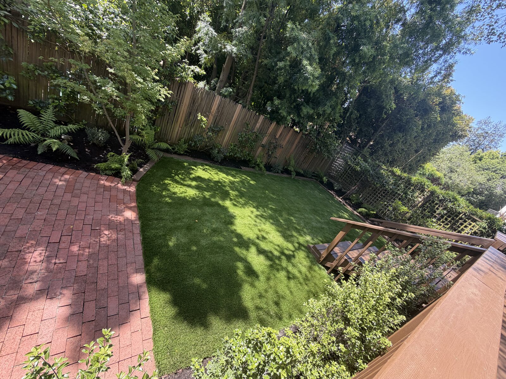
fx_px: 205
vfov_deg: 85.7
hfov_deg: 102.1
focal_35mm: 14
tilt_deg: -25.8
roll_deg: -24.5
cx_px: 253
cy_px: 190
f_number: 2.2
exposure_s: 1/139
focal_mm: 2.22
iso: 50
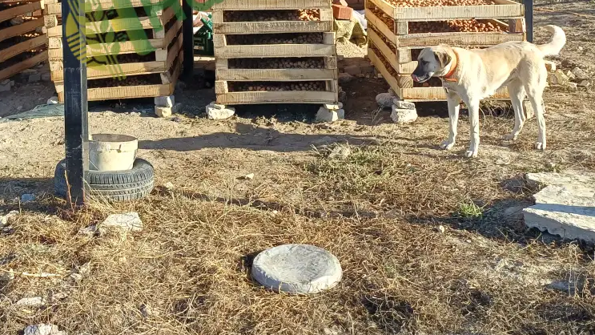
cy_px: -21
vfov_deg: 25.4
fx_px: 694
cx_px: 215
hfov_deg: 45.9
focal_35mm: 44
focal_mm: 4.65
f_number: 1.8
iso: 50
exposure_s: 1/621
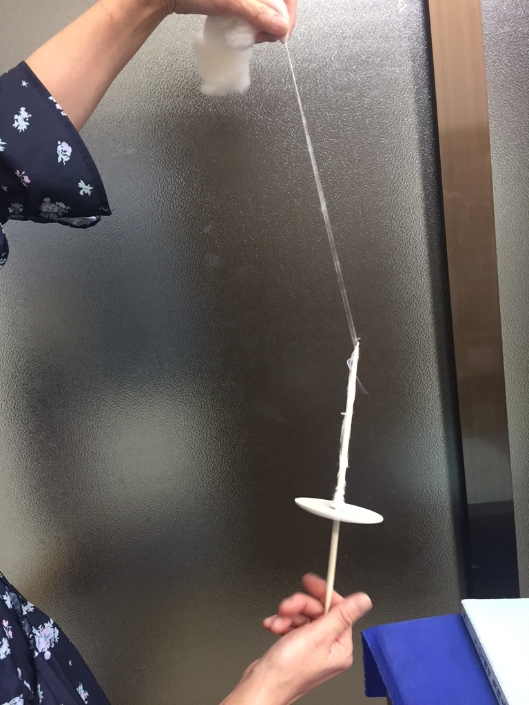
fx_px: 591
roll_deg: +8.7
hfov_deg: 48.2
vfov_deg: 61.7
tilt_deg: -8.4
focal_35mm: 29
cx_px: 264
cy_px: 352
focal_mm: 4.15
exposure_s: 1/33
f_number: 2.2
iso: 160
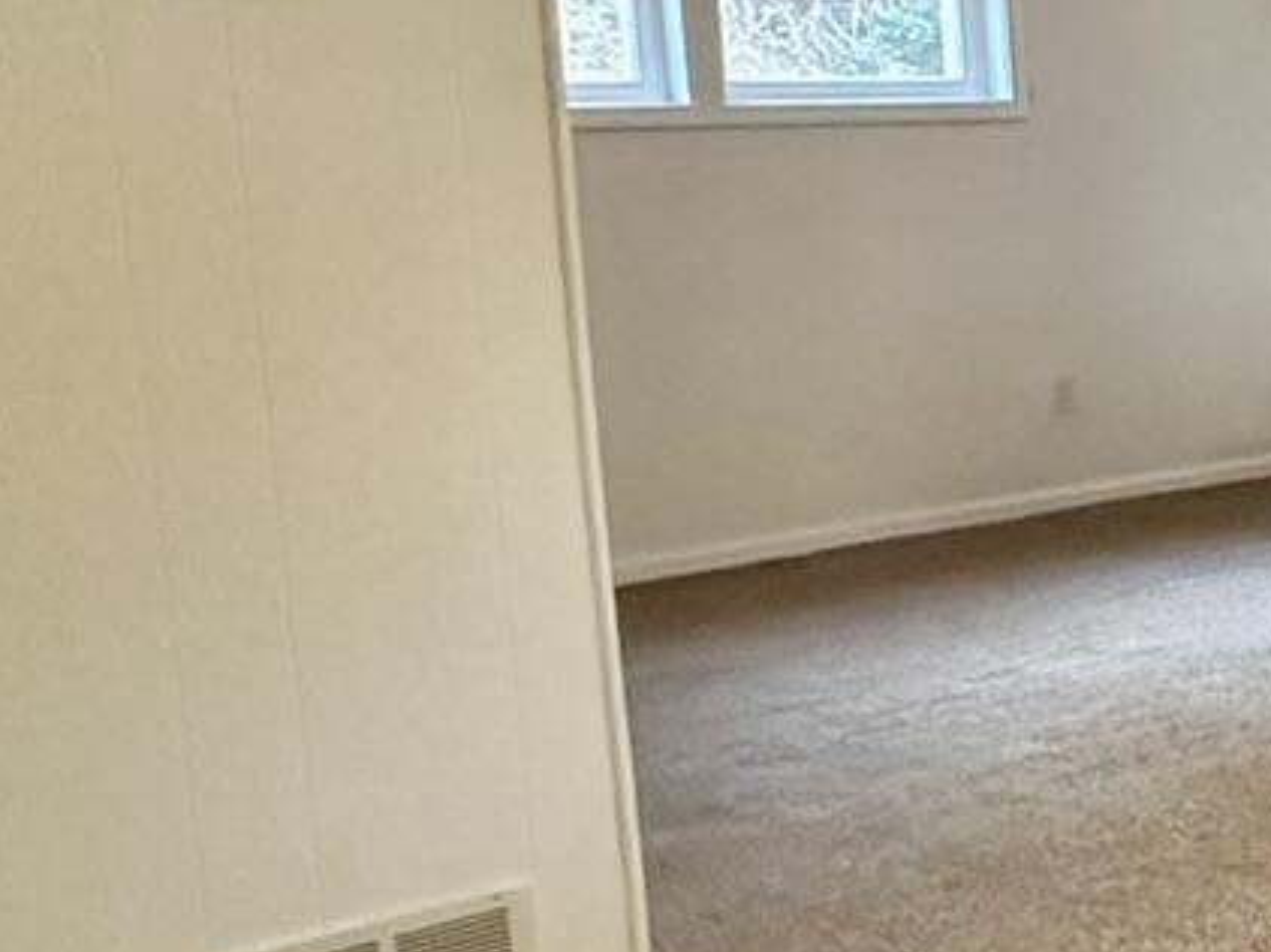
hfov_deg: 19.6
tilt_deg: -7.6
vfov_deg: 21.6
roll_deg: -0.7
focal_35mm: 68
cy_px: 407
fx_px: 2495
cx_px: 2397
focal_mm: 2.22
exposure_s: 1/60
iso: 400
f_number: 2.2
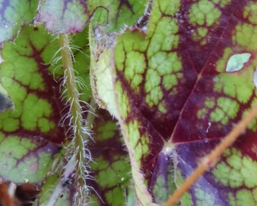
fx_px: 1651
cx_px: 80
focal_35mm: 217
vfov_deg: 7.1
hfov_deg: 8.9
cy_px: -56
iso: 400
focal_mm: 15
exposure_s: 1/40
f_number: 4.8
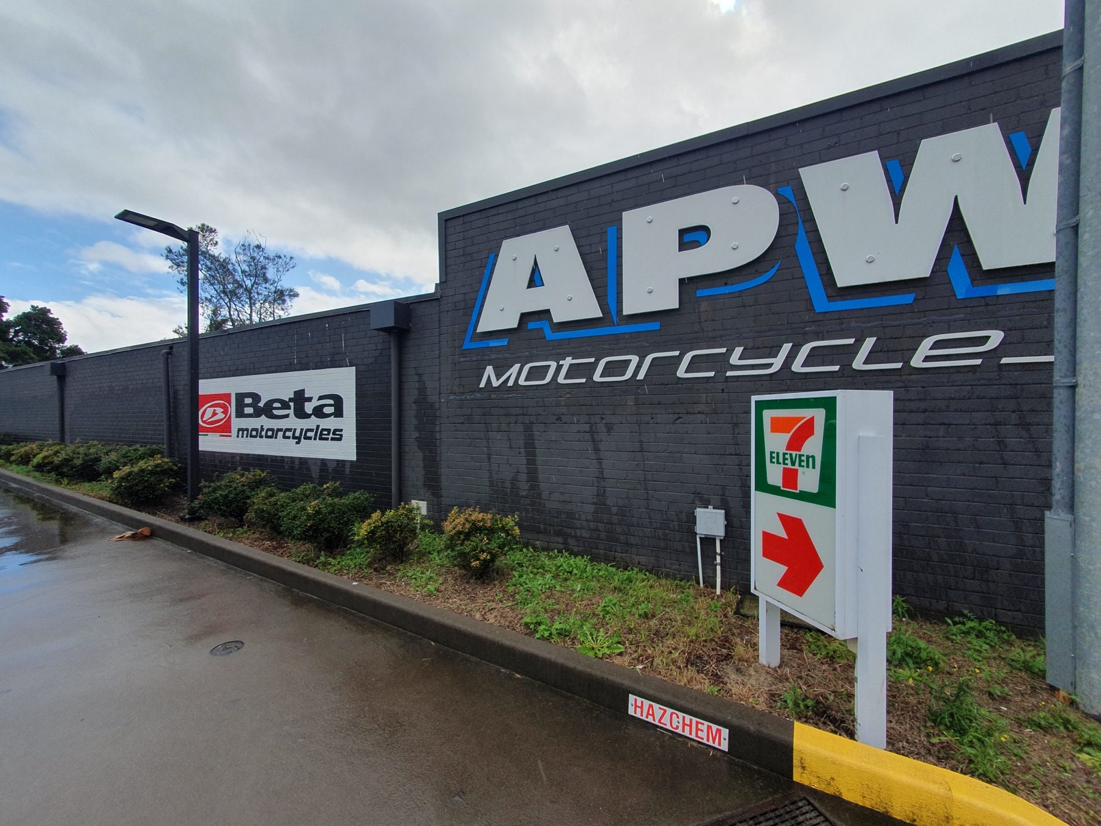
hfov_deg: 106.2
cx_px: 550
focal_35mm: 13
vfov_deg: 89.9
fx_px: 413
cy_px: 413
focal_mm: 1.8
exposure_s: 1/650
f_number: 2.2
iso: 50
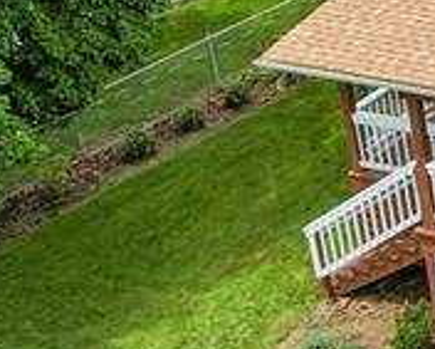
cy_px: 40
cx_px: 971
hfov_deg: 13.0
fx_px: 1546
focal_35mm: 120
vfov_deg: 12.8
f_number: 2.8
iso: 110
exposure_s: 1/1600
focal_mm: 8.4
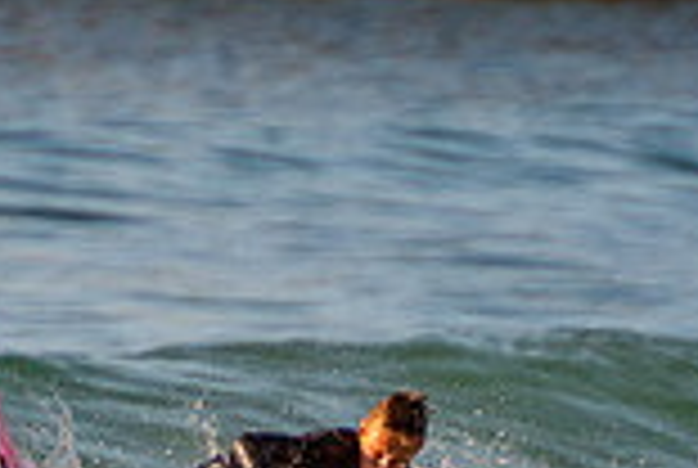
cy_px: 637
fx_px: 43475
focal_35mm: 2238
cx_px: 198
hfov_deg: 0.9
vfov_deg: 0.6
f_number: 5.6
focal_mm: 400
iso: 400
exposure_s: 1/1250
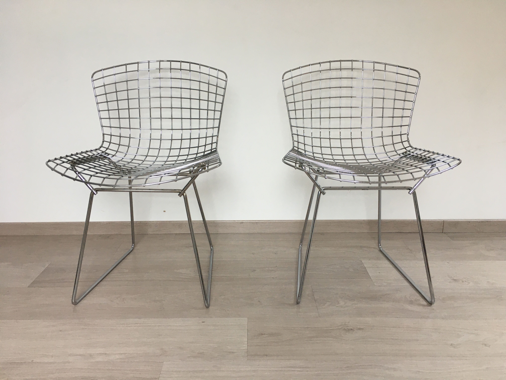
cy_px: 190
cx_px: 253
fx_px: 424
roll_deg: -0.4
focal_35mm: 29
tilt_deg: -17.1
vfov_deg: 48.2
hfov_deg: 61.7
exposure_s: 1/33
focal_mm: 4.15
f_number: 2.2
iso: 25
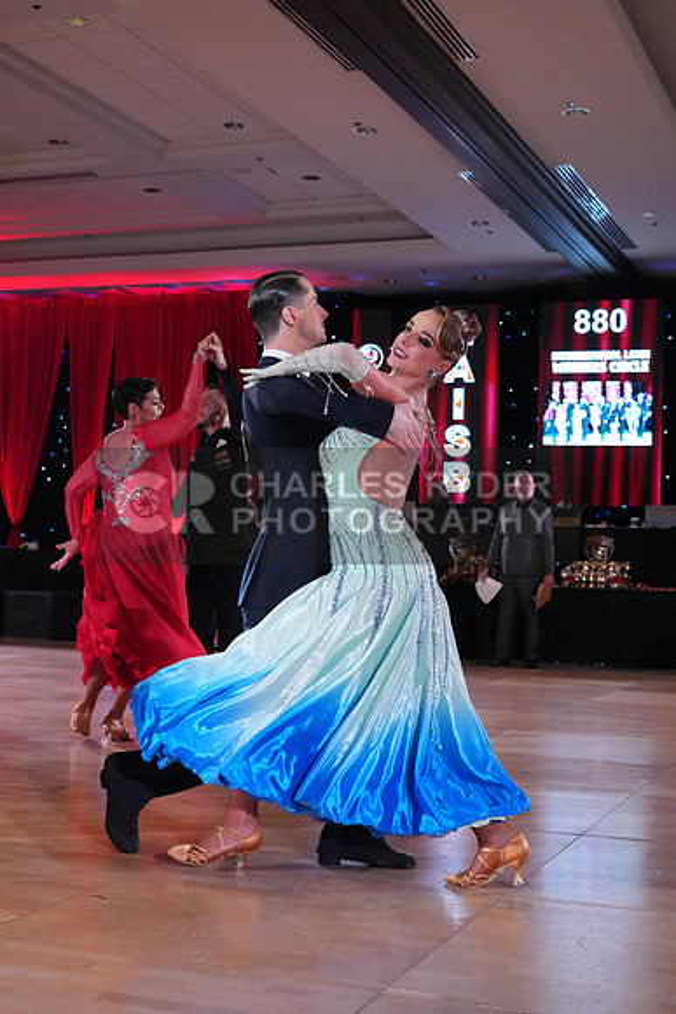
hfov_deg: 27.5
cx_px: 338
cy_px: 507
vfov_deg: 40.3
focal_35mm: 49
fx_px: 1379
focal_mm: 49
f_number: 5
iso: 5000
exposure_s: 1/400
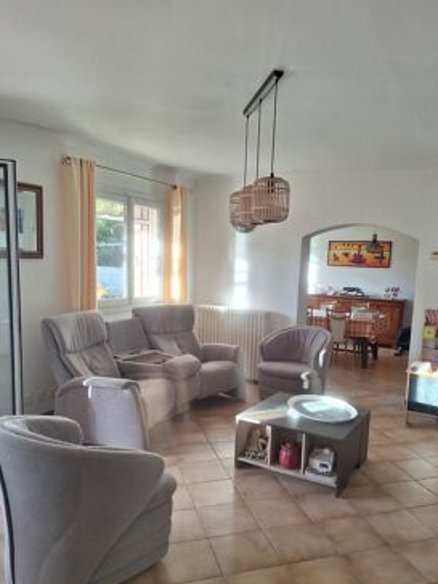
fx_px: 456
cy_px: 330
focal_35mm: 27
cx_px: 255
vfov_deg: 65.1
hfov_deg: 51.1
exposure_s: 1/100
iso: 50
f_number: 1.8
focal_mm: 5.54
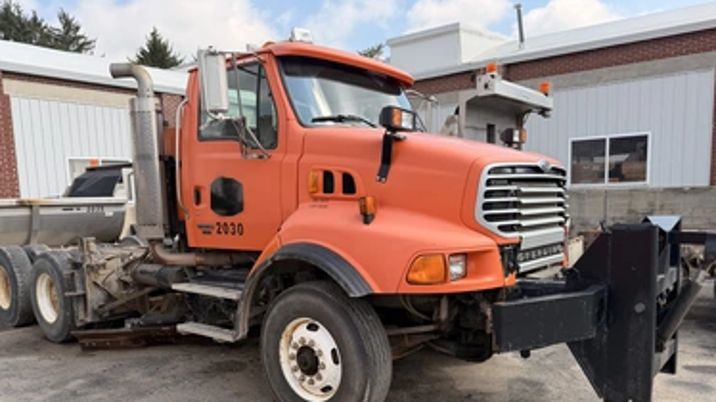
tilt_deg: -5.7
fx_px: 531
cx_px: 339
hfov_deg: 67.9
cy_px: 266
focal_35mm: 28
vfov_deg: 41.0
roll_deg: +1.3
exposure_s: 1/2370
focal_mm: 6.76
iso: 100
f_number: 1.78
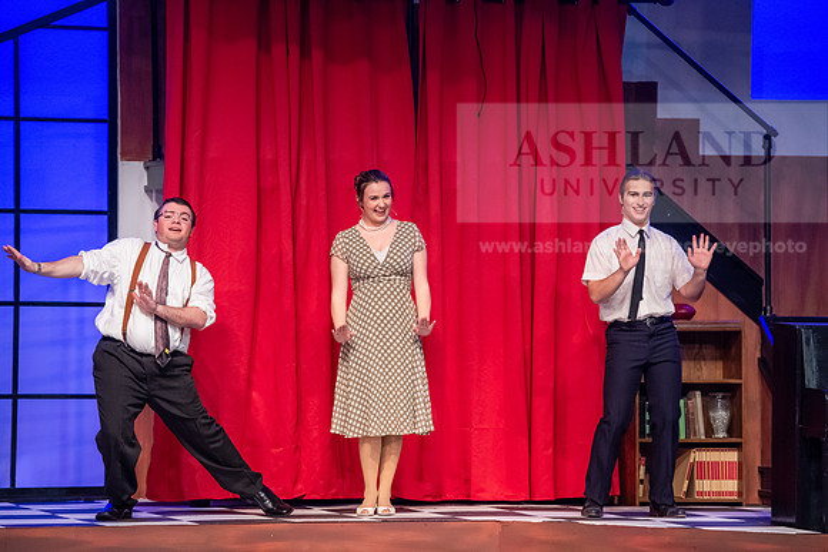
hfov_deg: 11.7
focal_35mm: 175
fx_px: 4026
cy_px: 276
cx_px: 414
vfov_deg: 7.9
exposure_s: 1/200
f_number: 3.2
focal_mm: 175
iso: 3200
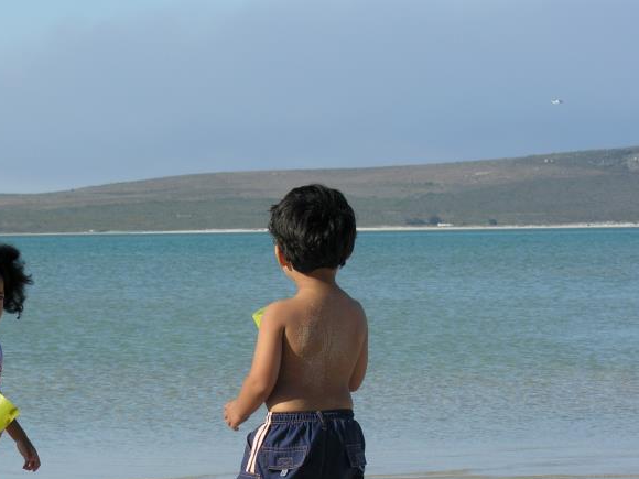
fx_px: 3747
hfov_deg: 9.7
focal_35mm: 203
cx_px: 128
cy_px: 404
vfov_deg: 7.3
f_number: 6.6
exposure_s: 1/188
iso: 50
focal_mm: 29.3
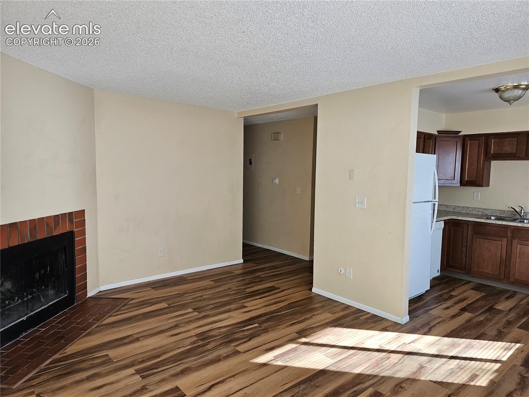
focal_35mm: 23
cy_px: 198
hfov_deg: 73.9
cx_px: 264
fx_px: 351
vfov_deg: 58.9
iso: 125
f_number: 1.7
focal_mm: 6.3
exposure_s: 1/180
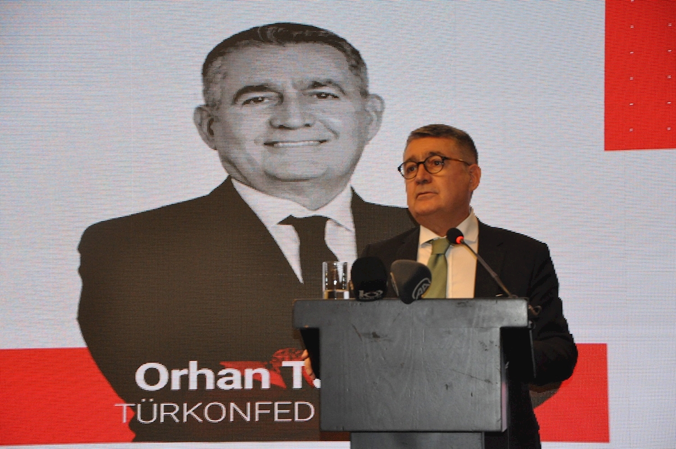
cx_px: 338
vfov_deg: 11.4
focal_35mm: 120
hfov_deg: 17.1
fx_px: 2250
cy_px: 224
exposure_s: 1/80
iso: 1600
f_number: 5.3
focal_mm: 80
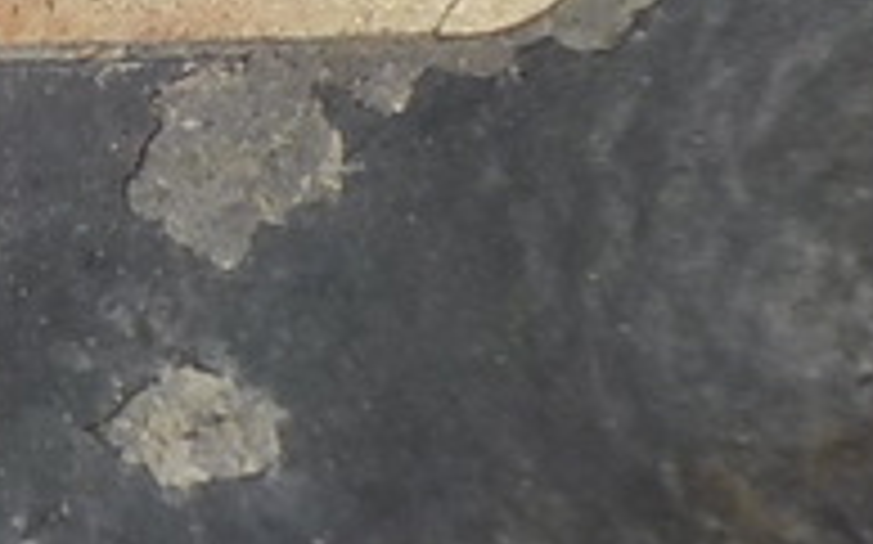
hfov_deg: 18.1
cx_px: -356
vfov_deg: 12.2
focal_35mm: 105
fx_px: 2497
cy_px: -85
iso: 125
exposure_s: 1/125
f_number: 3.3
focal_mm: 4.1
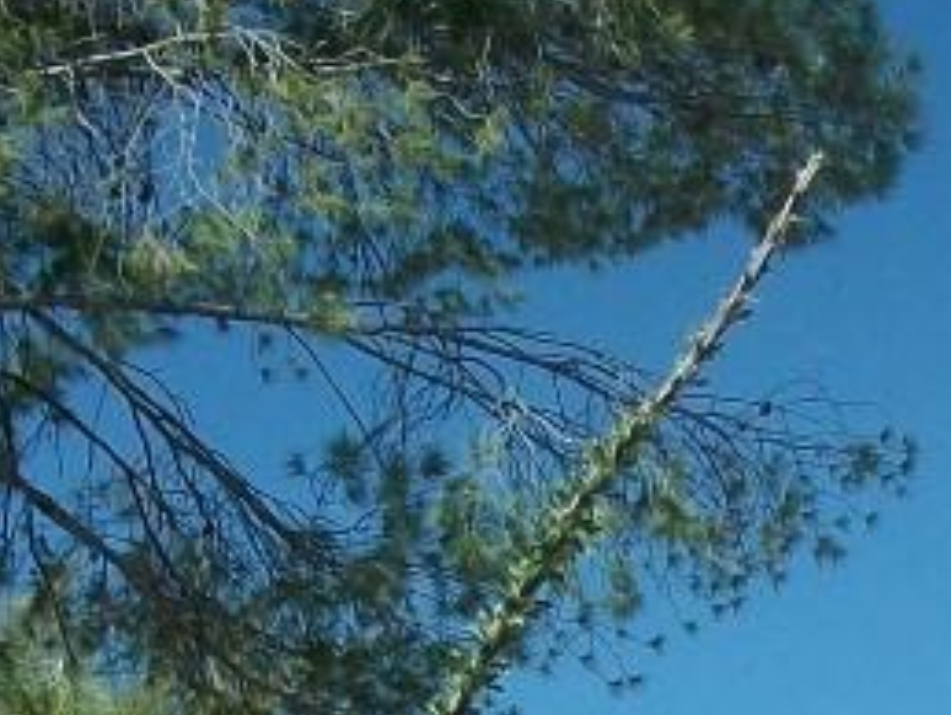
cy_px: 1305
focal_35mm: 127
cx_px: 1172
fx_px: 3492
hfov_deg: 14.9
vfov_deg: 10.9
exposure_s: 1/400
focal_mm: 5.7
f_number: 5.5
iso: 80
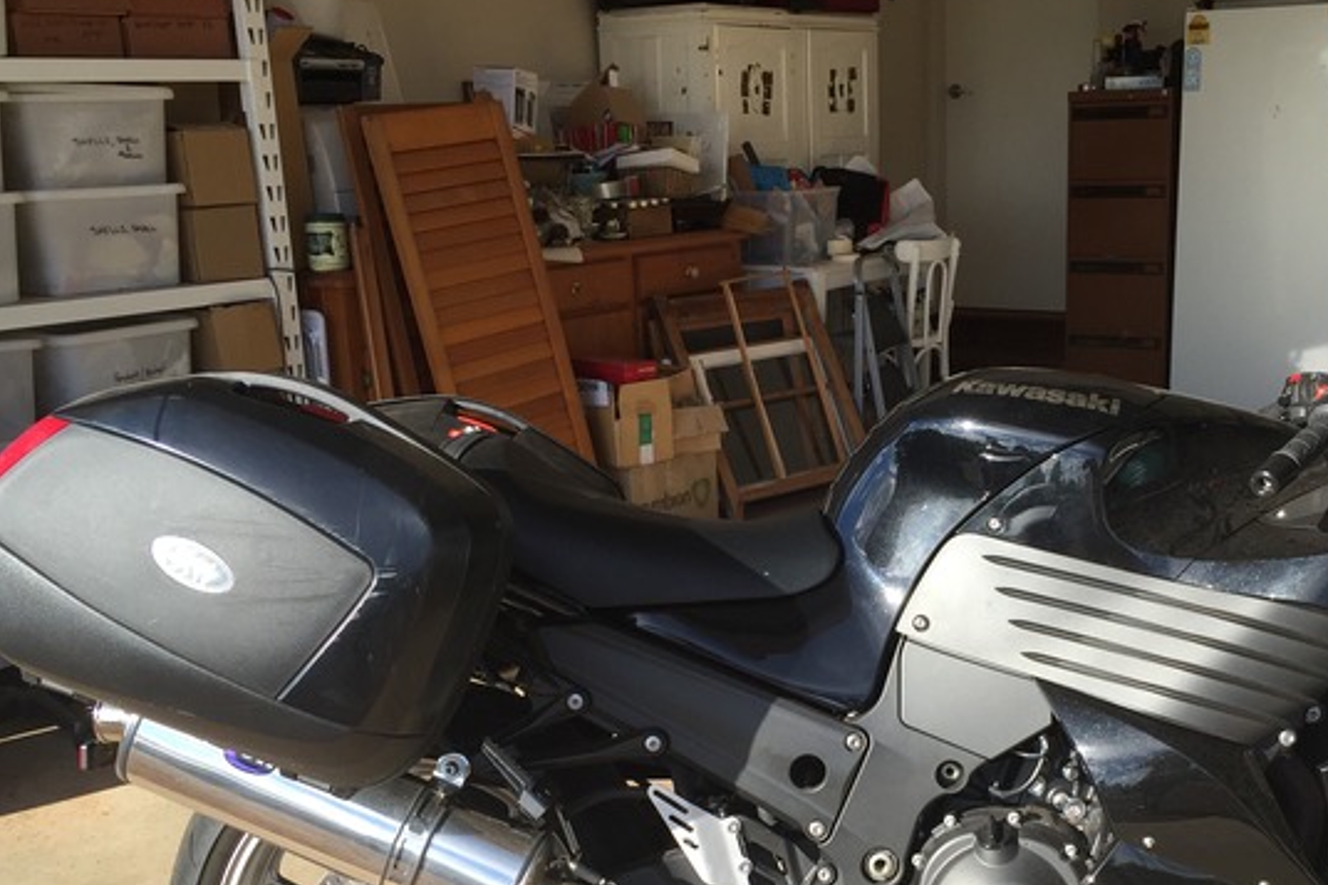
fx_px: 1659
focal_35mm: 45
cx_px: 830
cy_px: 588
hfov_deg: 43.3
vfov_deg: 29.6
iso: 32
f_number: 2.2
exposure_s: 1/732
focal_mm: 4.15
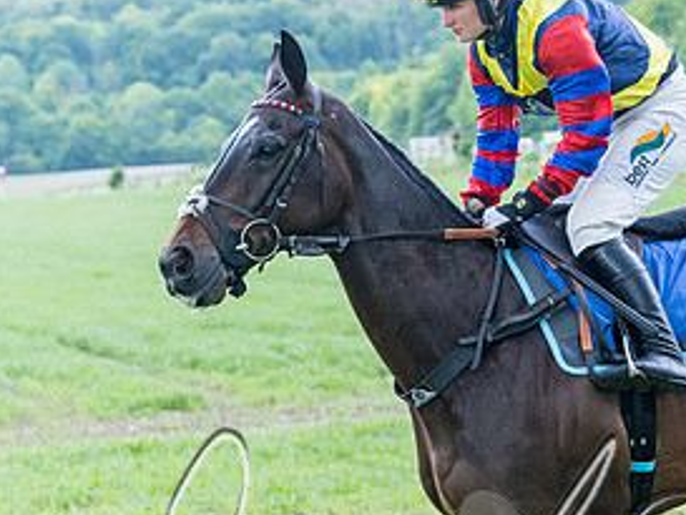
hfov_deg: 9.9
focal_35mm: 200
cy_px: 316
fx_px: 3965
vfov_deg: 7.4
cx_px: 550
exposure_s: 1/1600
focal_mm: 70
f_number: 4
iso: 800
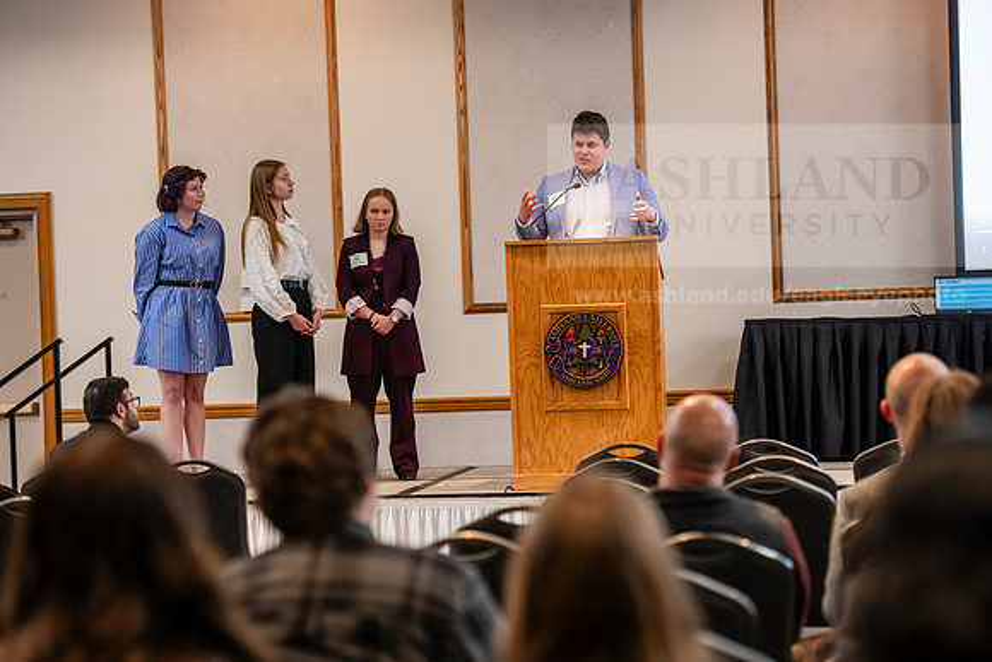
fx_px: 2756
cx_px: 496
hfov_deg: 20.4
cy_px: 331
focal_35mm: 100
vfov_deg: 13.7
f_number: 3.2
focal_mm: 100
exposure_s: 1/200
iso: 2000
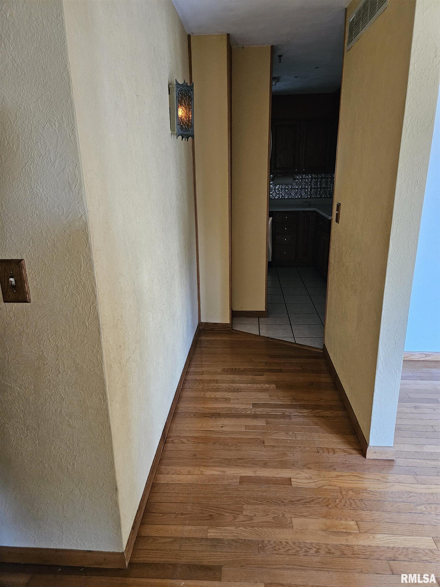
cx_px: 220
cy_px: 294
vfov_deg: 73.9
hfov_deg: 58.9
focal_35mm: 23
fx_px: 390
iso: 1000
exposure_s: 1/120
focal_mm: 5.4
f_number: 1.8
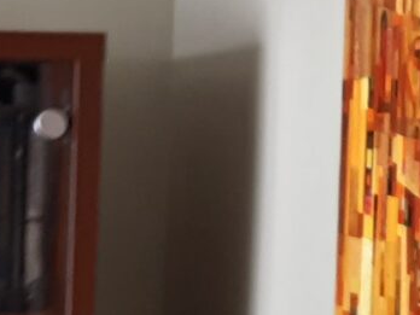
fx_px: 2317
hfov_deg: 10.1
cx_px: 600
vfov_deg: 7.7
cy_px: 11
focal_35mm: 191
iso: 80
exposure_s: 1/50
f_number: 1.7
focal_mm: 3.92
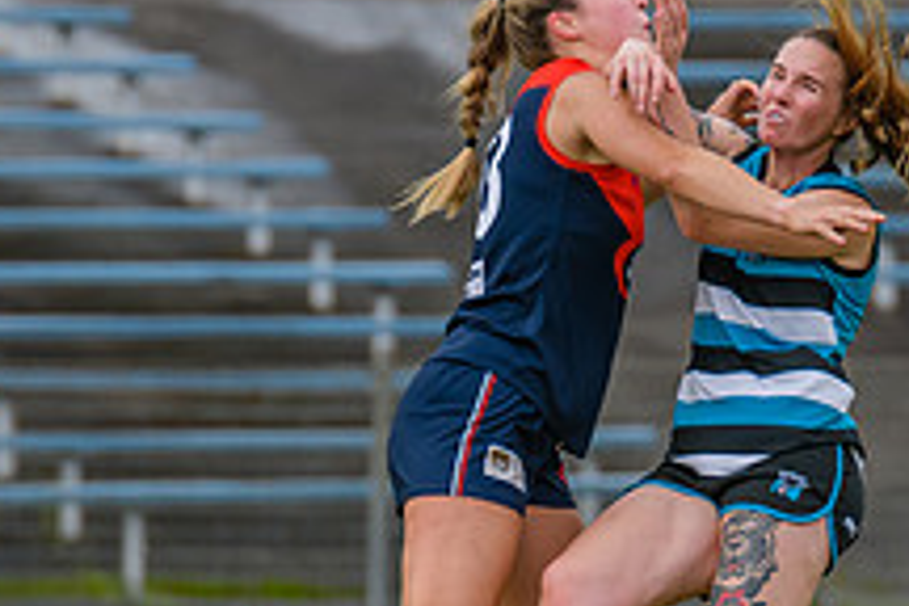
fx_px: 45270
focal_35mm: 1793
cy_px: 390
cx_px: 497
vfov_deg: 0.8
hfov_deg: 1.2
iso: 800
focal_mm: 420
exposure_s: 1/2000
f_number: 5.6
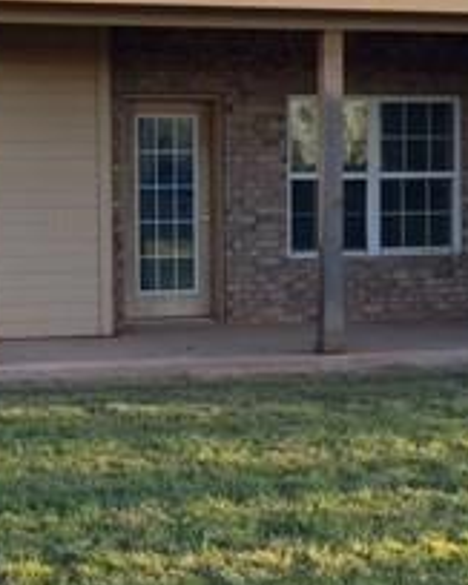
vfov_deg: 21.5
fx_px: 1542
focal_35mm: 89
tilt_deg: -1.8
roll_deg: +0.1
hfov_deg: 17.1
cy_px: 255
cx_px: 95
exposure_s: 1/204
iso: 25
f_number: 2.2
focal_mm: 4.15
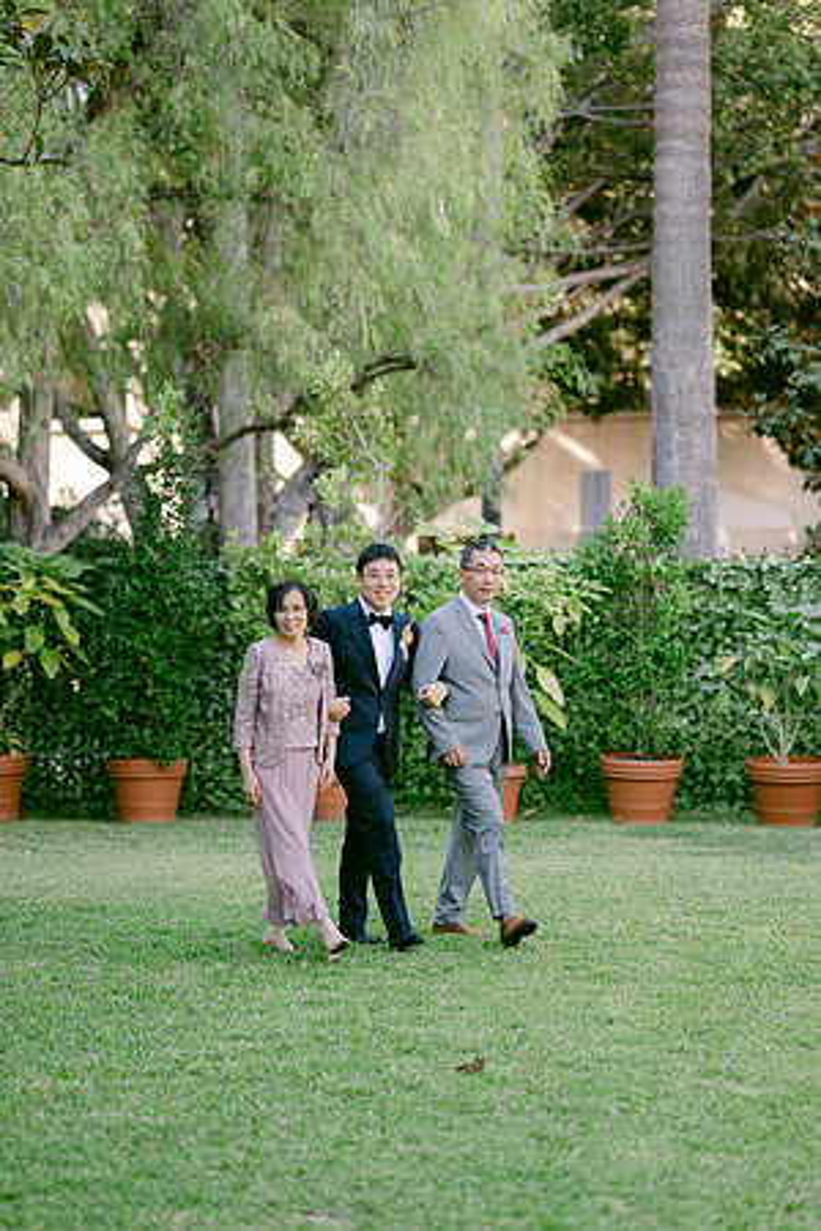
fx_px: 2907
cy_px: 616
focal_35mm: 85
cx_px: 410
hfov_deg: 16.1
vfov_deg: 23.9
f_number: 1.8
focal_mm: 85
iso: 80
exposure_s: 1/250
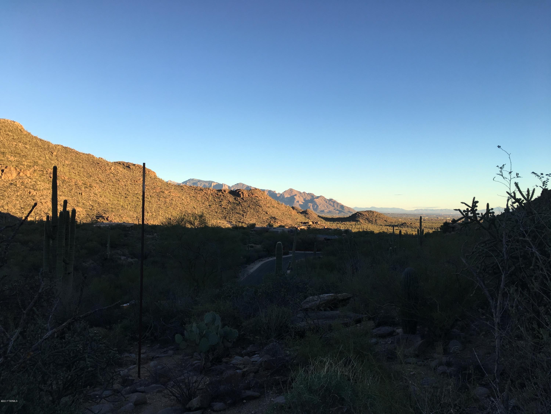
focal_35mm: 29
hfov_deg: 61.7
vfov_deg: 48.2
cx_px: 276
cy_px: 207
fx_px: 462
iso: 25
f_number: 2.2
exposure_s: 1/484
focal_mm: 4.15
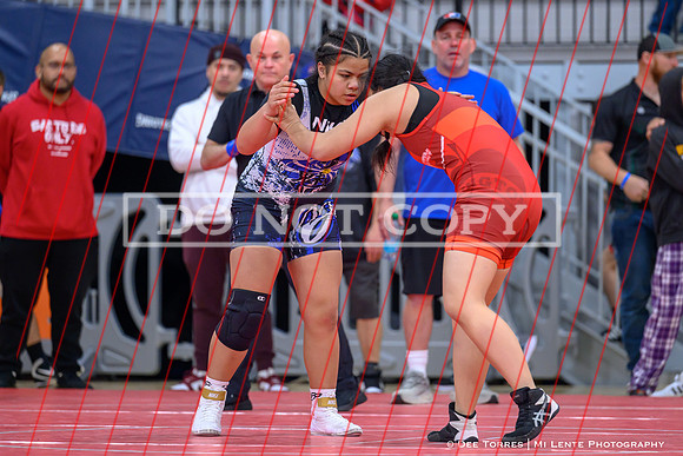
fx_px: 5091
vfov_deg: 5.1
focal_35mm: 268
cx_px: 316
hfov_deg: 7.7
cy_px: 212
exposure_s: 1/800
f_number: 2.8
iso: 2500
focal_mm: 200
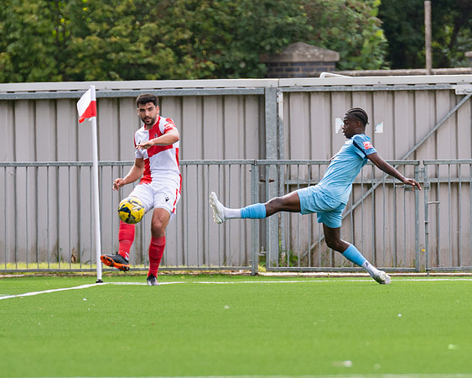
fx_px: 12044
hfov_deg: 2.2
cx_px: 322
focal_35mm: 862
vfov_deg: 1.8
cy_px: 207
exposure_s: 1/1000
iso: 400
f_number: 4
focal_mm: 300
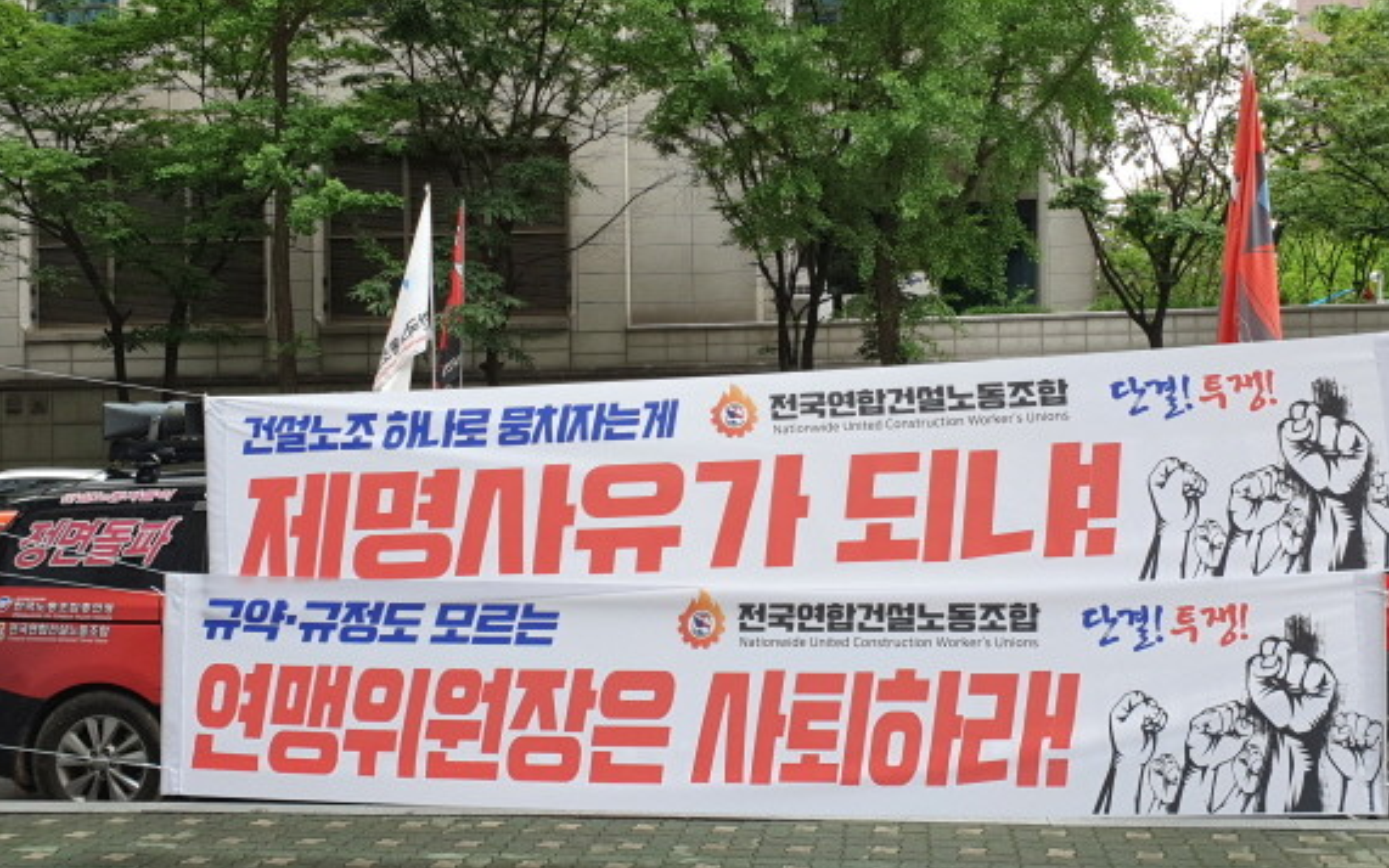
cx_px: 701
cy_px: 385
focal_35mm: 28
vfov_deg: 44.5
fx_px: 1060
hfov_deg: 66.5
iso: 50
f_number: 2.4
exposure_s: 1/251
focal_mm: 4.3
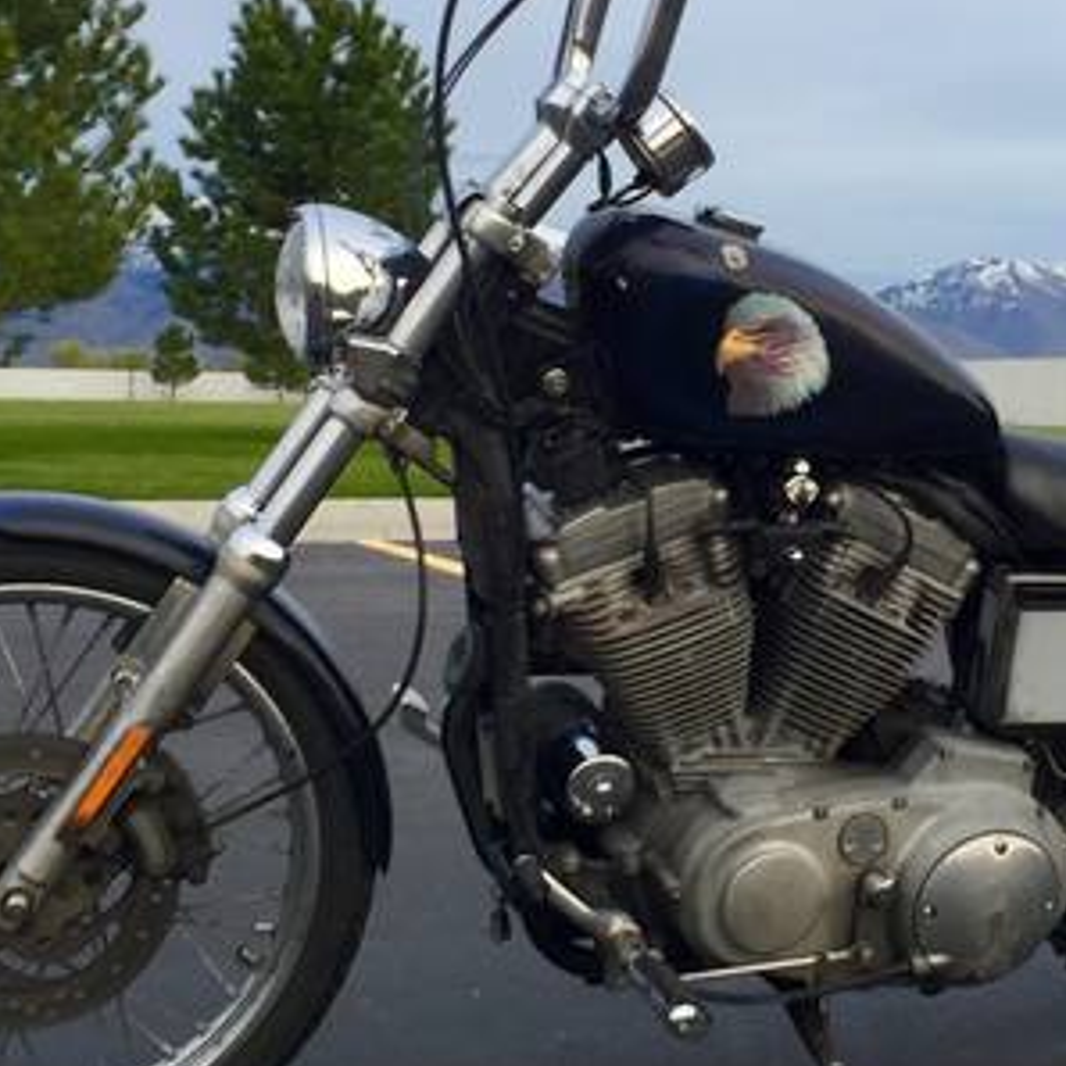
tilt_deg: -0.4
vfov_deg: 31.0
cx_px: 651
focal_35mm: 55
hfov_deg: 31.0
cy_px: 426
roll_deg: +0.1
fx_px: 1916
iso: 32
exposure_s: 1/60
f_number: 2.2
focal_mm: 4.15
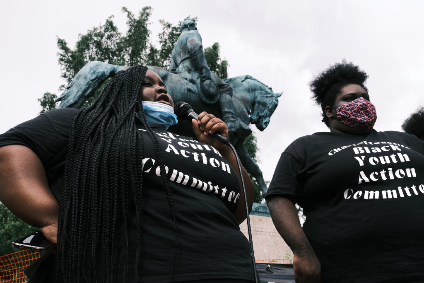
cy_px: 142
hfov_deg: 49.5
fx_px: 459
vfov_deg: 34.2
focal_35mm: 39
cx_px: 212
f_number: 11
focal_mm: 25.7
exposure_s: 1/200
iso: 640
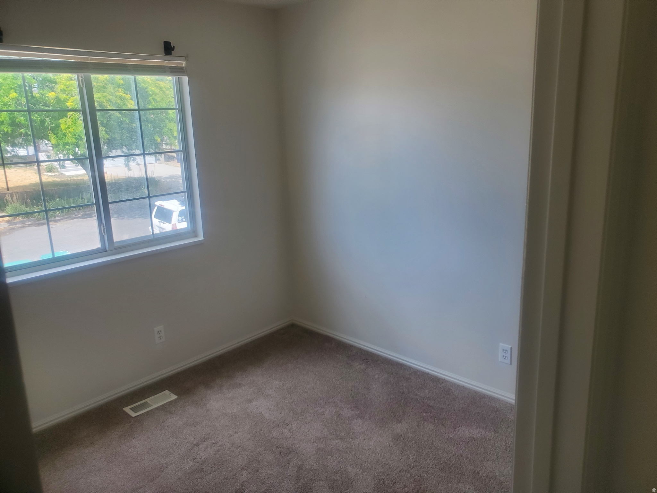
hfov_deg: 67.3
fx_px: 493
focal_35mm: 26
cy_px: 246
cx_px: 328
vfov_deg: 53.1
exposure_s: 1/120
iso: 64
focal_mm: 4.3
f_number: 2.4
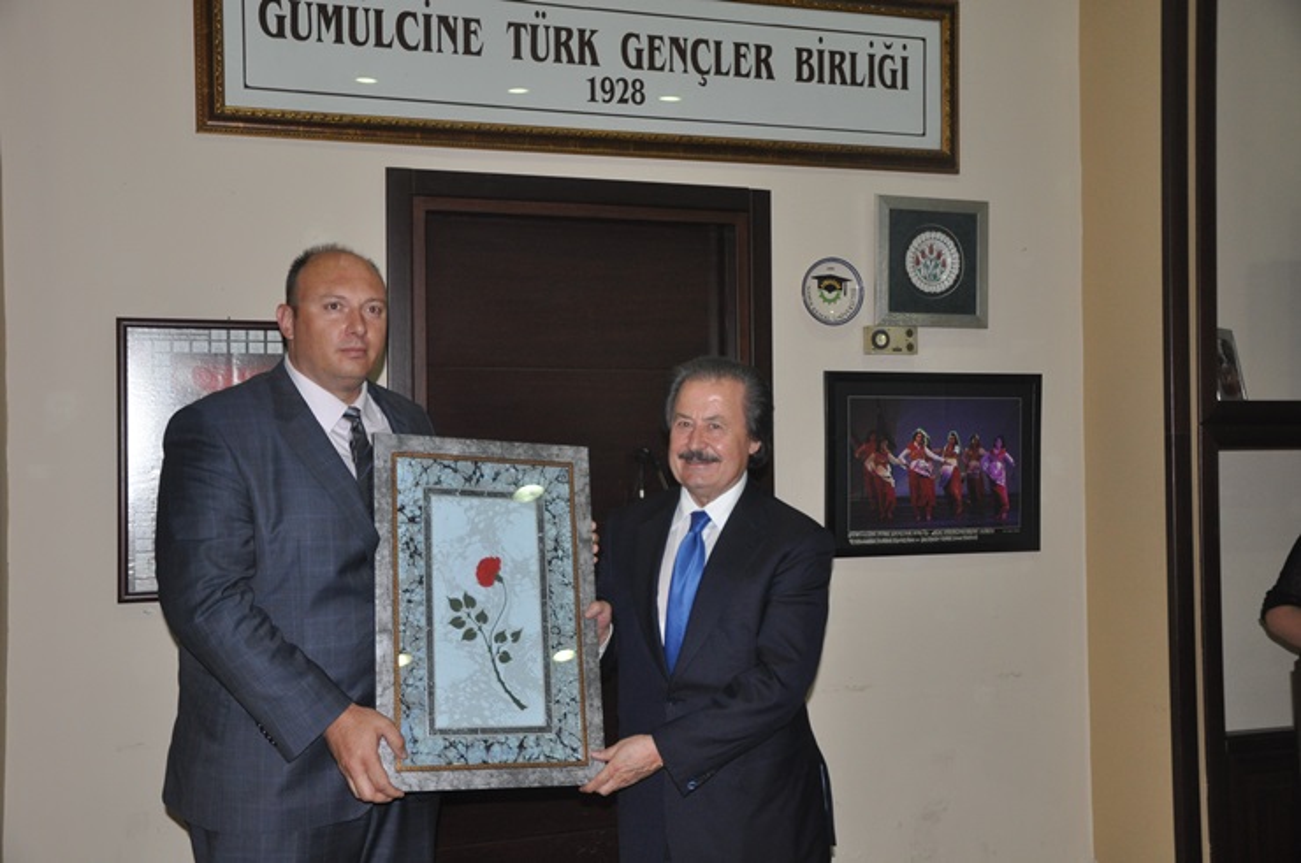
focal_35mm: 39
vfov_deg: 34.1
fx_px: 1407
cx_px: 650
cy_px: 432
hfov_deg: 49.6
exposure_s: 1/60
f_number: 4
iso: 800
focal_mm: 26
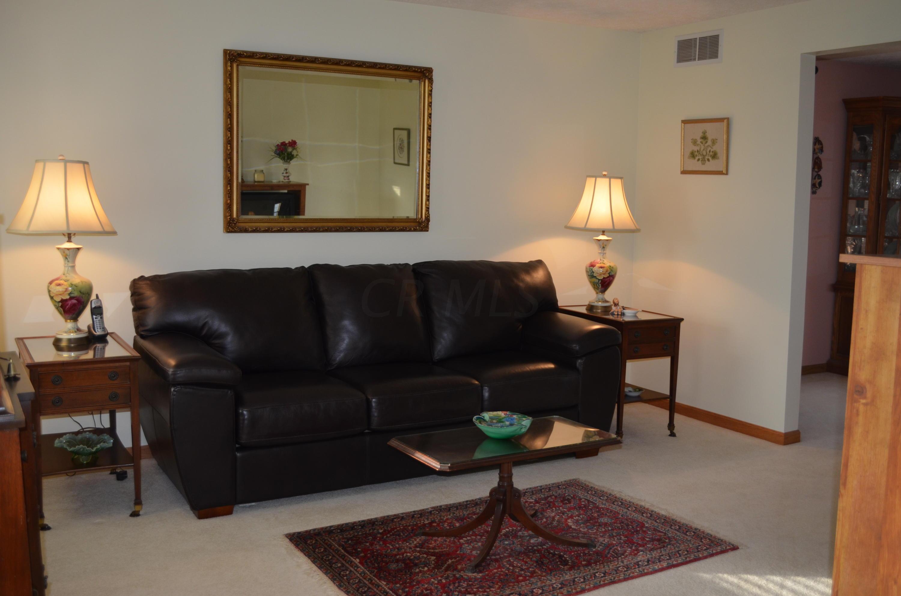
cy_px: 298
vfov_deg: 36.7
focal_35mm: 36
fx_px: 899
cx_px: 450
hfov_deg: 53.2
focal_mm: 24
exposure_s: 1/60
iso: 400
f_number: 4
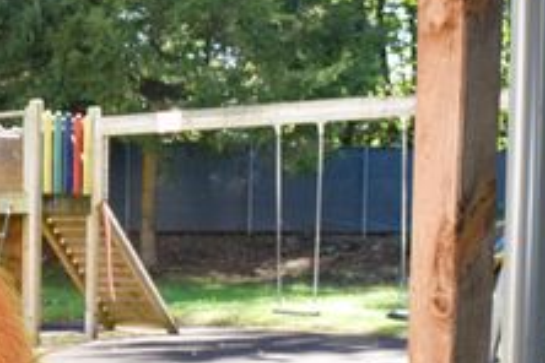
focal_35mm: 83
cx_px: 25
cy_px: 342
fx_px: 1256
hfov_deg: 23.6
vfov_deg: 16.2
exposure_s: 1/125
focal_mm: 24
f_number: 13
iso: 800
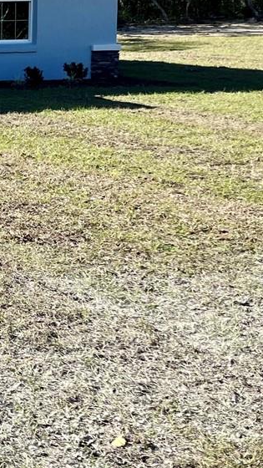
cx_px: -310
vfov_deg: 25.8
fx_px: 1004
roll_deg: +0.7
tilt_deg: -4.4
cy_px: 97
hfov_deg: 12.6
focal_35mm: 81
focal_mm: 5.1
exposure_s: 1/2268
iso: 50
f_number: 1.6
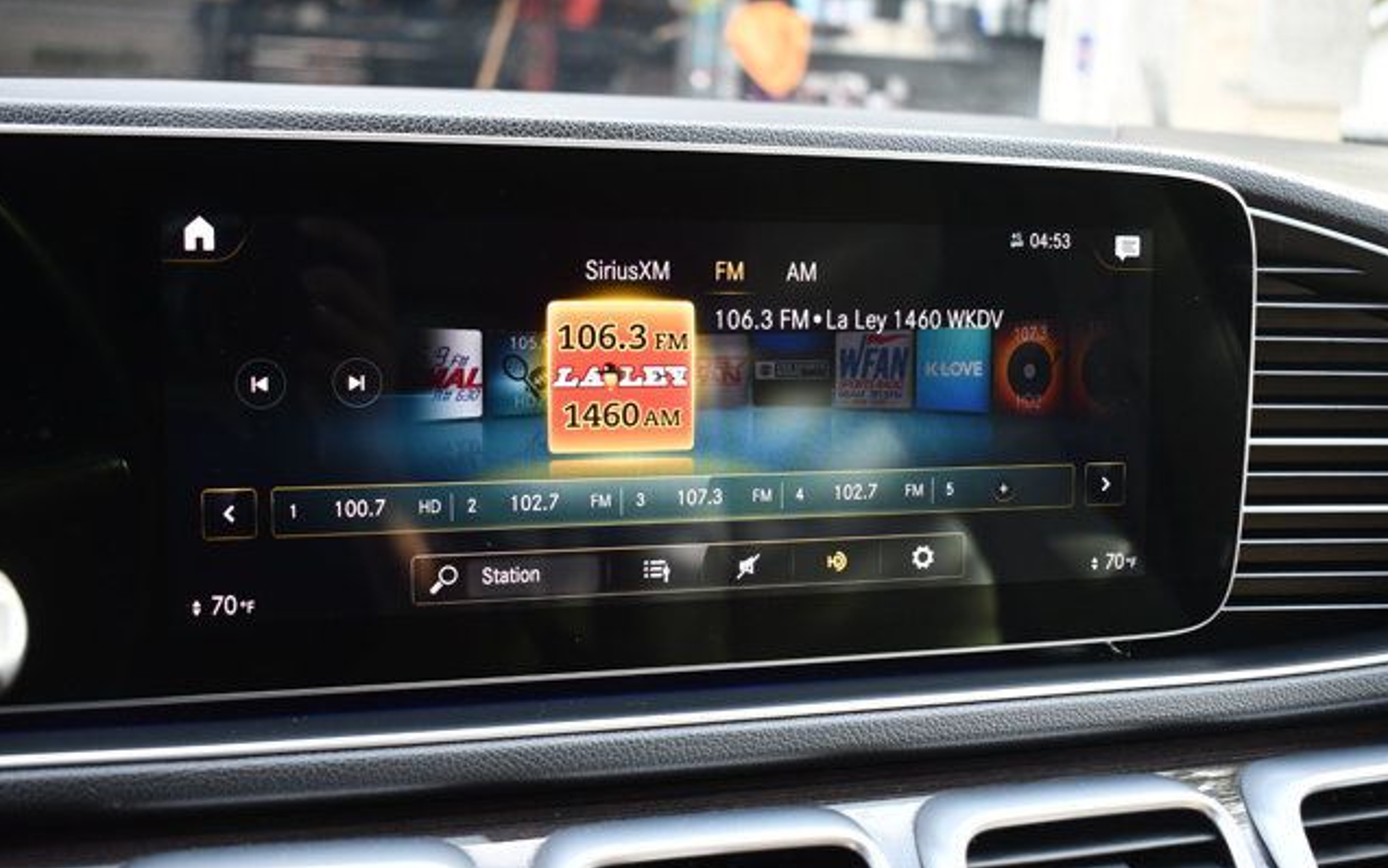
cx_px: 692
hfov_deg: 49.3
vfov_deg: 32.0
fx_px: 1514
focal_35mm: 40
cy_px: 446
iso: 800
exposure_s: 1/200
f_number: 4
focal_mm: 26
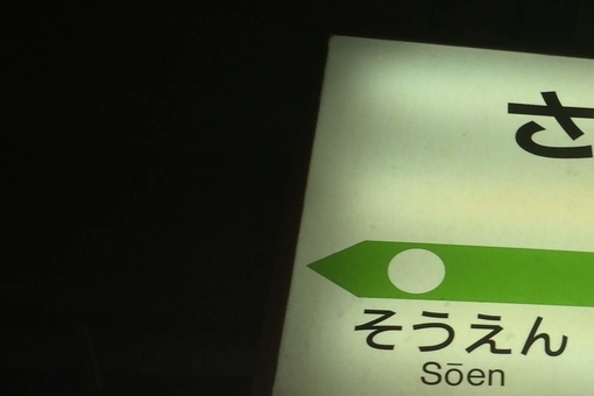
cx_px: 669
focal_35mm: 71
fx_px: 1171
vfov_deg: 19.2
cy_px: 171
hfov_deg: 26.1
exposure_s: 1/120
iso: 50
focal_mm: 4.15
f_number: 2.2
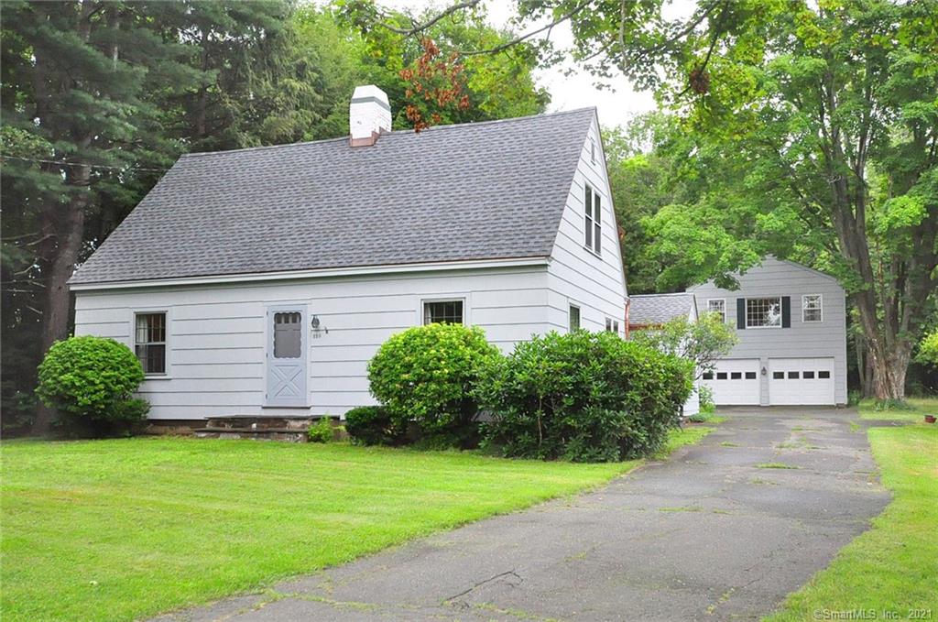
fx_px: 780
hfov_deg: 62.0
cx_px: 469
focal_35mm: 30
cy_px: 311
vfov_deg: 43.5
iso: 3200
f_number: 5.6
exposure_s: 1/500
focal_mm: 20
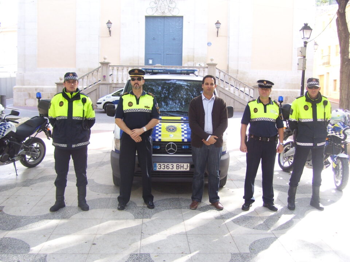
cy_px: 131
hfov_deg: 50.1
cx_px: 175
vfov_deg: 38.7
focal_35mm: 37
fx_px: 374
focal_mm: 6
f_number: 2.7
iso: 80
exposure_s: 1/125
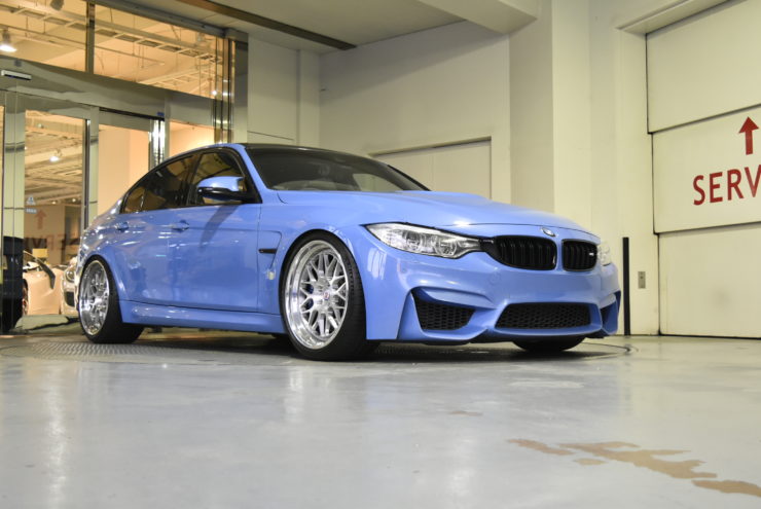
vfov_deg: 29.9
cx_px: 380
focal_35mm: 45
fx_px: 952
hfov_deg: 43.6
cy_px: 254
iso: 1600
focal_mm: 30
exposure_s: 1/125
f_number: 4.2
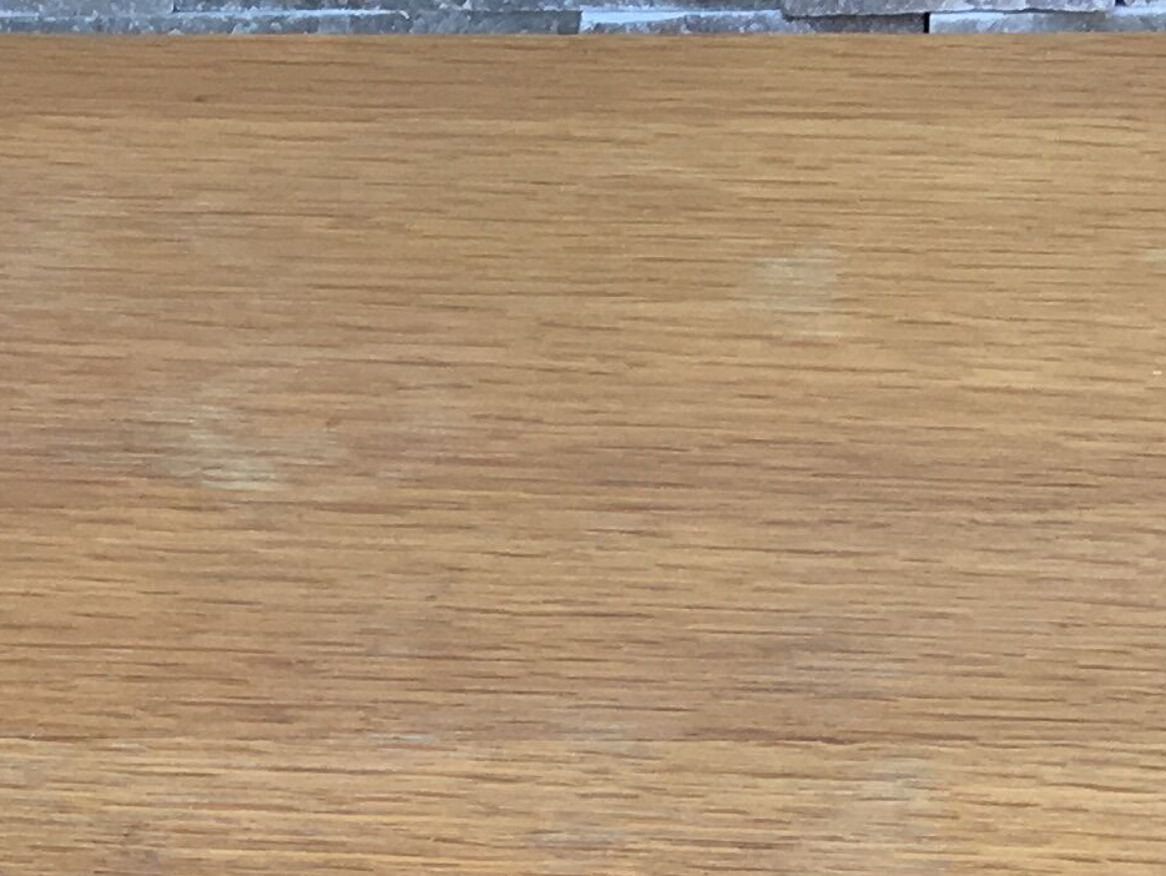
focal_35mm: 125
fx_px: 4212
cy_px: 1841
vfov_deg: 10.7
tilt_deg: -47.8
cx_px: 744
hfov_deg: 15.7
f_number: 2.2
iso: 25
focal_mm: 4.15
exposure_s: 1/105
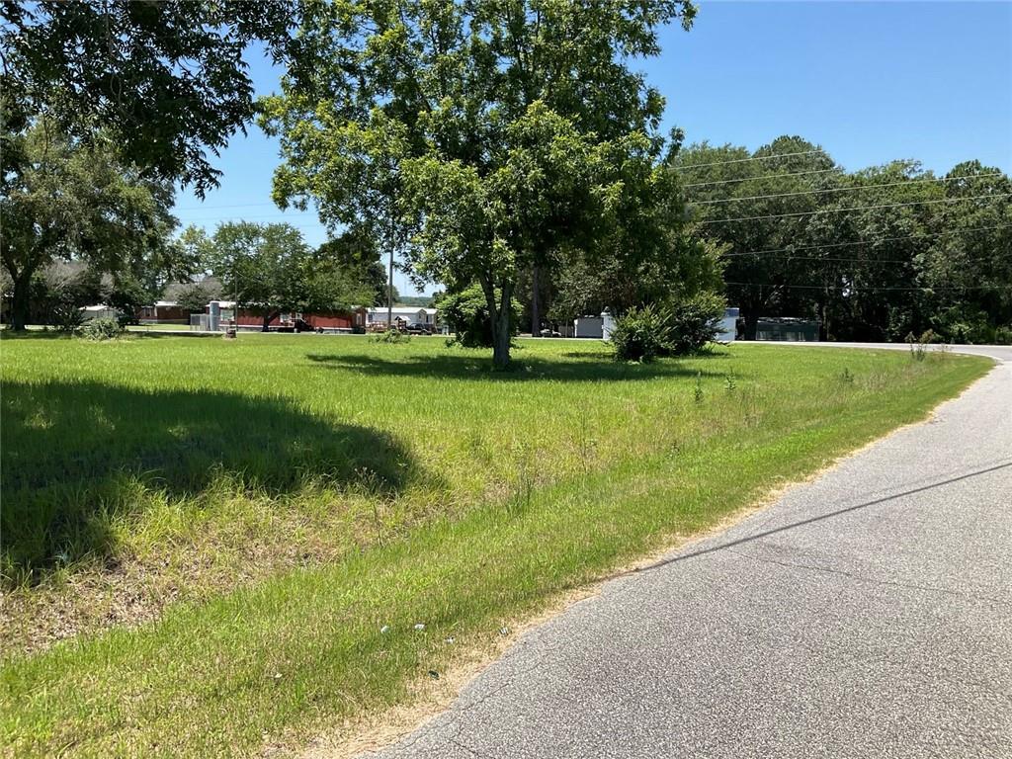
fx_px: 848
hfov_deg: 61.7
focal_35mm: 29
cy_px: 380
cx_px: 506
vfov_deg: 48.2
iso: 16
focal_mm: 3
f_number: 1.8
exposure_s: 1/1250
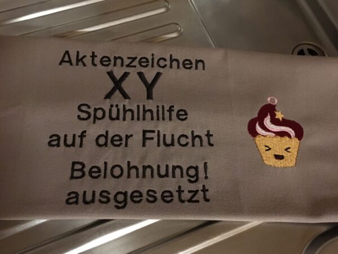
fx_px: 283
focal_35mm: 29
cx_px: 169
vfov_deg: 48.2
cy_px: 127
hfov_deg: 61.7
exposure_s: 1/17
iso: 320
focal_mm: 4.15
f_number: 2.2
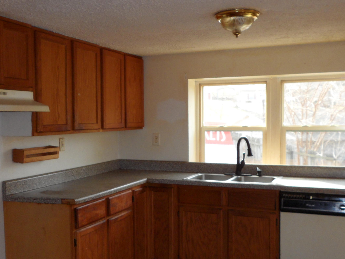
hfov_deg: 42.0
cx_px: 153
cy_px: 150
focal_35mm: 45
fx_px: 449
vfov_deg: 32.1
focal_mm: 6.6
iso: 200
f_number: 4
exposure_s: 1/45
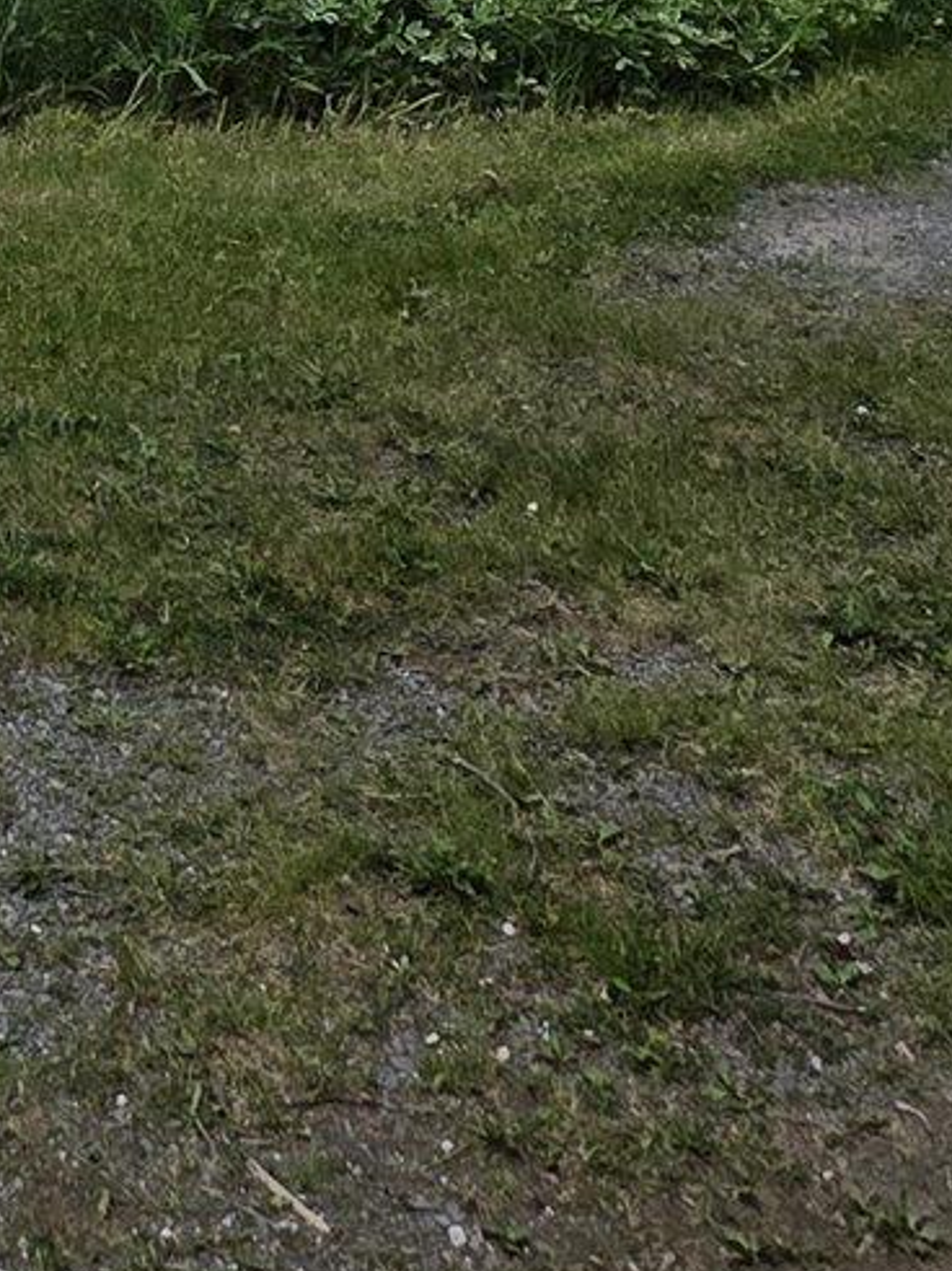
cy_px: -1054
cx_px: -272
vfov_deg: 20.9
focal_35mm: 61
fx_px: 2238
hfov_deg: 21.7
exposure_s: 1/1142
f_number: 1.9
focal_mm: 2.2
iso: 40
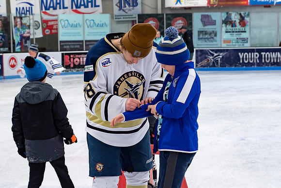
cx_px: 141
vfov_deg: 13.6
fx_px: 786
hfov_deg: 20.3
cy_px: 98
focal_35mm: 101
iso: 400
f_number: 4.5
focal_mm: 52
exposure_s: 1/250
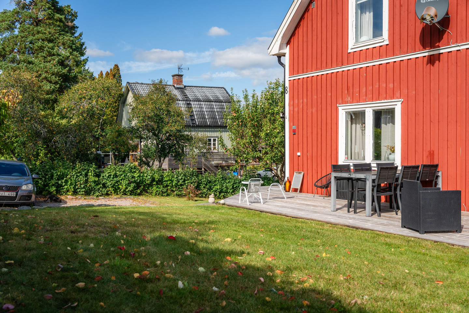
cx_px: 234
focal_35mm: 39
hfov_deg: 49.1
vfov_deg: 33.9
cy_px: 156
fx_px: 513
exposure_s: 1/1600
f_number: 5.6
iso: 640
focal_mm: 39.4
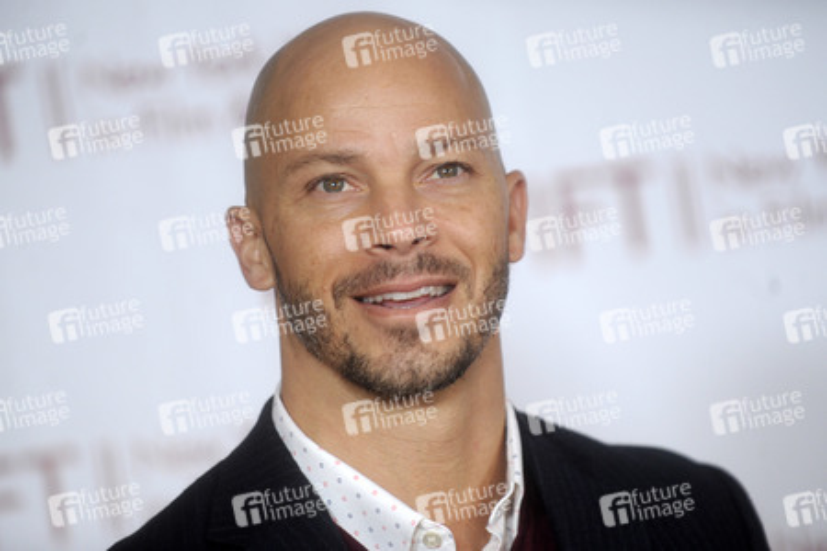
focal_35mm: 200
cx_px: 414
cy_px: 276
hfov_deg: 10.3
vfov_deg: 6.9
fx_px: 4594
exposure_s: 1/160
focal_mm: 200
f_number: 2.8
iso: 1250
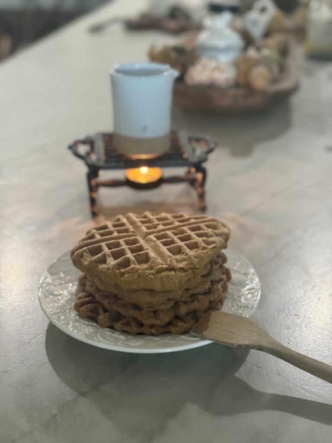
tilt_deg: -26.2
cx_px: 166
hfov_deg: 30.3
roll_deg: -0.3
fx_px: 614
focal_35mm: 48
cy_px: 222
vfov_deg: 39.7
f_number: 1.78
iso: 800
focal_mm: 6.76
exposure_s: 1/30
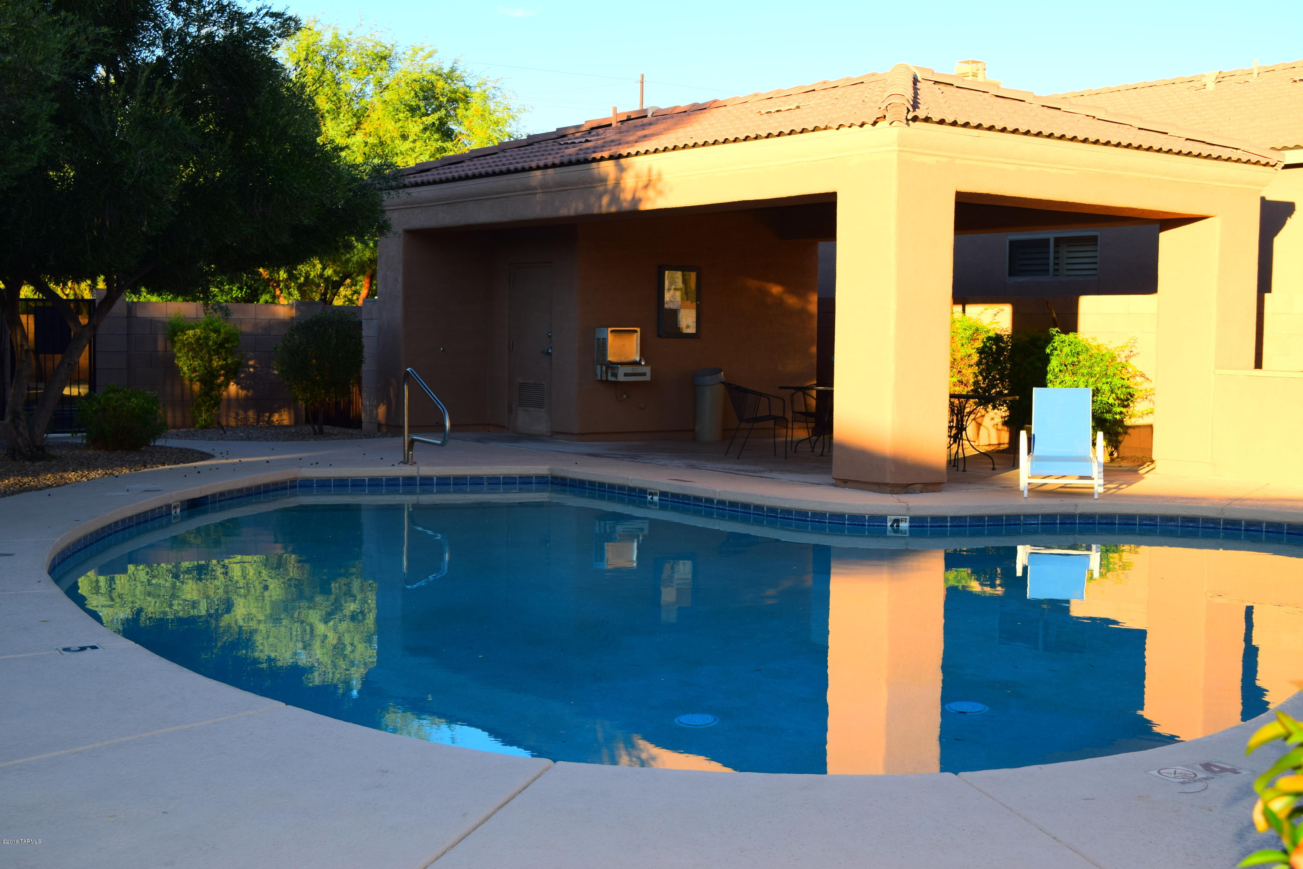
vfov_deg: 29.9
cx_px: 652
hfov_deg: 43.6
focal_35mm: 45
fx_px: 1629
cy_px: 434
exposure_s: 1/160
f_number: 6.3
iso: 100
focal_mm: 30
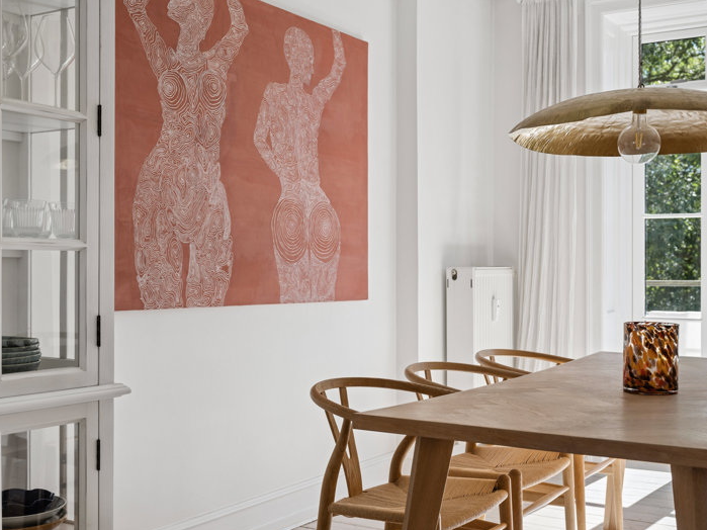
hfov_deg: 42.9
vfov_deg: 32.9
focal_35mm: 44
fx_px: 899
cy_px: 269
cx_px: 382
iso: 160
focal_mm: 40
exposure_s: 1/400
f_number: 5
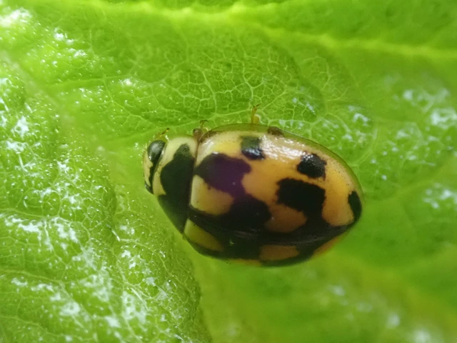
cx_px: 228
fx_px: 1162
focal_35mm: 88
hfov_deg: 22.3
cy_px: 172
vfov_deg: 16.8
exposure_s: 1/80
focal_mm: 15.66
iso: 1600
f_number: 6.3
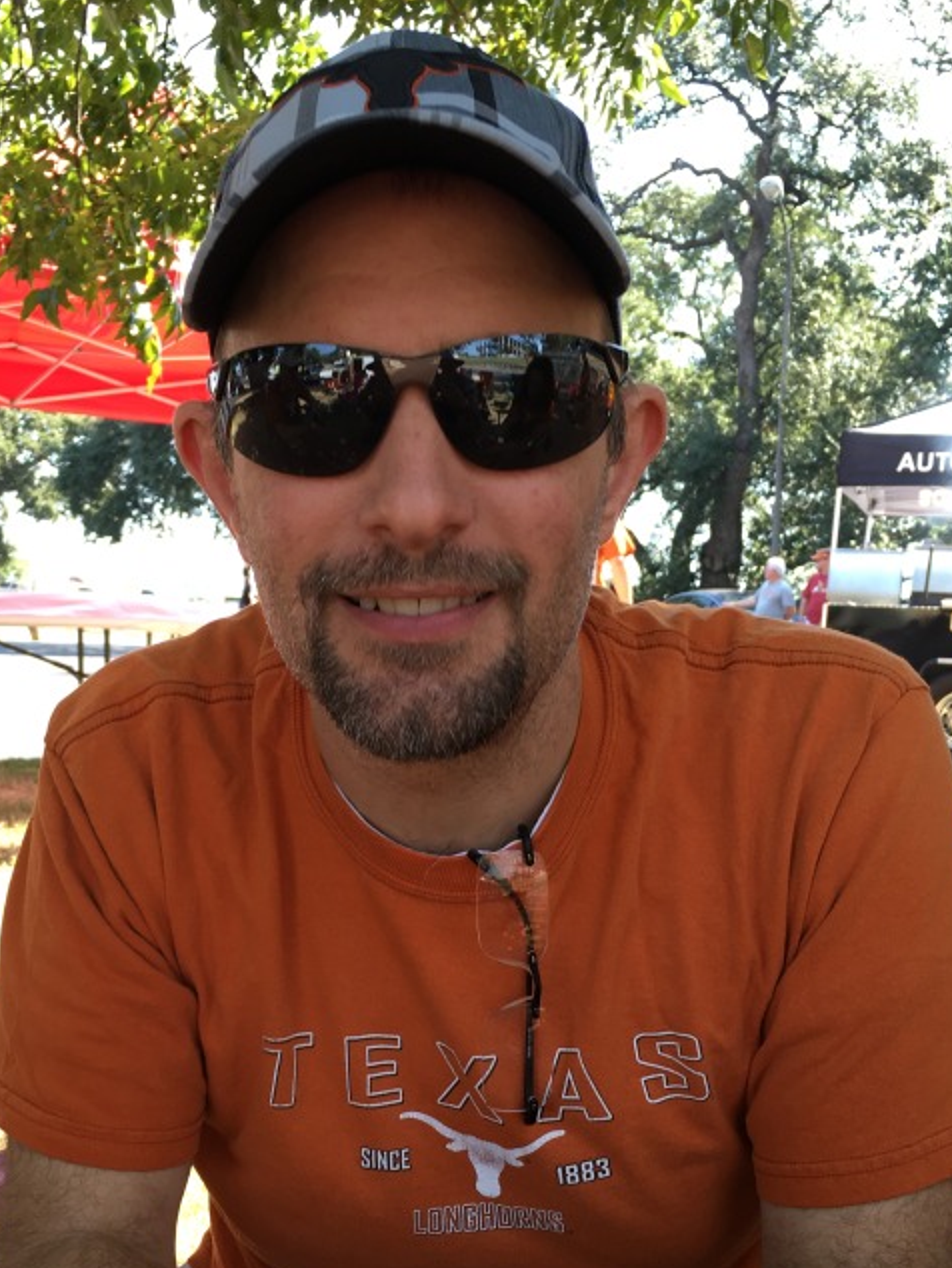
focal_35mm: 39
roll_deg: -3.0
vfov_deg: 47.3
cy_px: 805
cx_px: 402
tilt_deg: -3.3
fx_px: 1429
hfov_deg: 36.8
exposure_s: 1/120
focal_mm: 4.15
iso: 25
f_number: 2.2
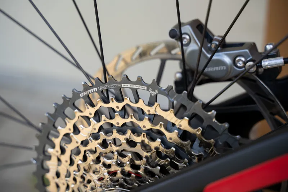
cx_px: 144
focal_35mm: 75
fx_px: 600
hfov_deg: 27.0
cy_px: 96
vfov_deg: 18.2
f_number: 4.5
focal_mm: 75
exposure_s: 1/640
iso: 320
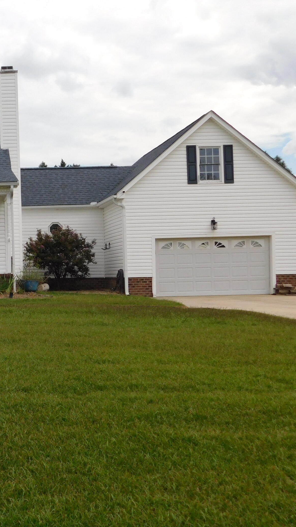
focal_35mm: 47
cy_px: 262
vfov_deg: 43.7
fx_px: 656
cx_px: -32
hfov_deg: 23.8
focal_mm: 5.3
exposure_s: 1/400
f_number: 6.4
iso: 125
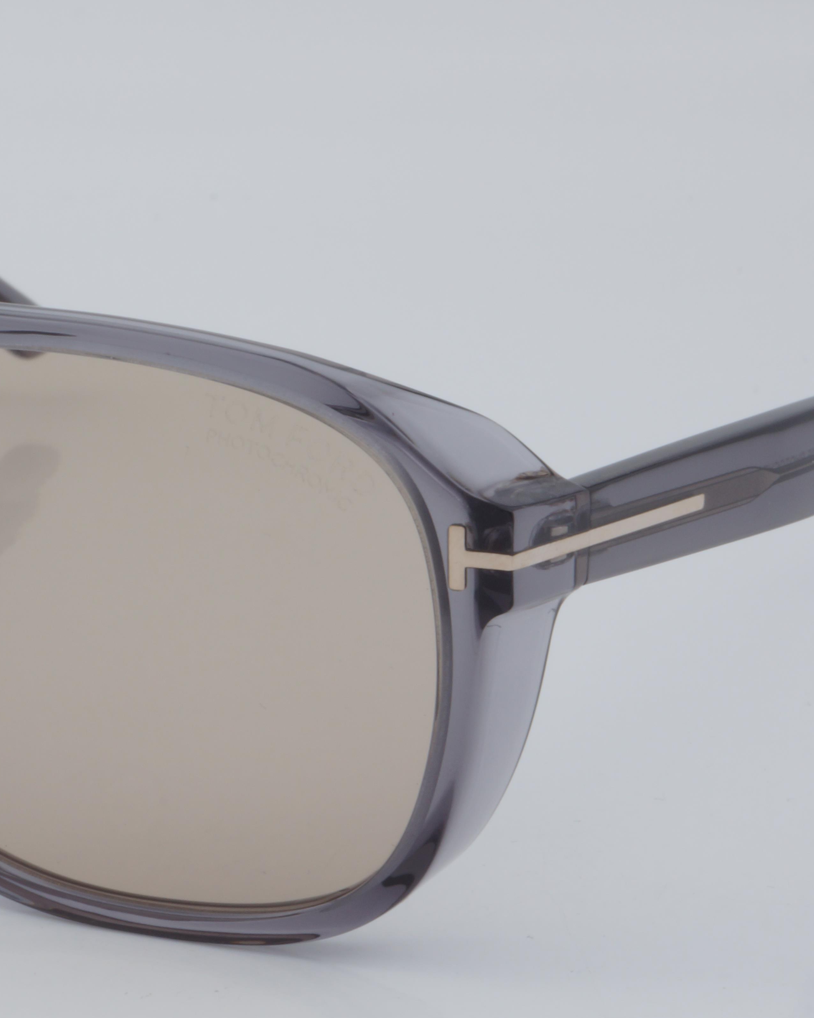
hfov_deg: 11.6
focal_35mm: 132
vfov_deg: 14.6
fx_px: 3974
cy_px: 574
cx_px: 49
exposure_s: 1/4
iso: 100
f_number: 32
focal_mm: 50
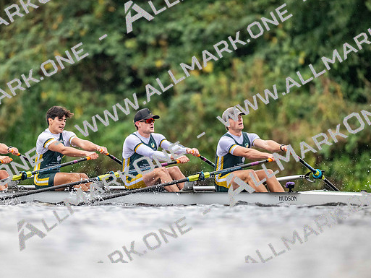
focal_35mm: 652
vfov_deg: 2.3
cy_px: 139
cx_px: 164
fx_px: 6990
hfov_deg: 3.0
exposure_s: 1/2500
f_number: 4
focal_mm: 600
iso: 3200
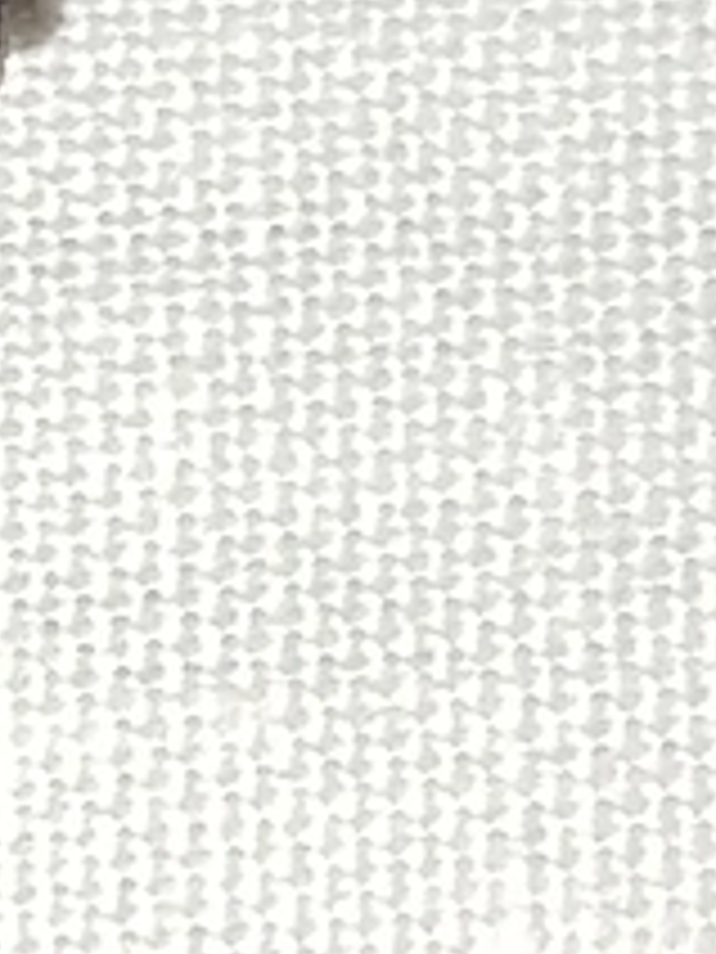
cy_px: -504
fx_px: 7501
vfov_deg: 7.2
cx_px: 176
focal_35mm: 272
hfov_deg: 5.5
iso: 160
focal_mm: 5.31
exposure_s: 1/50
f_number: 1.7
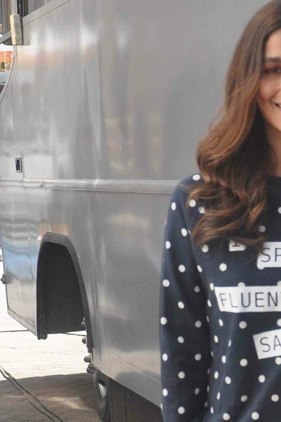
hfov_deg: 13.1
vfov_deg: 19.3
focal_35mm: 103
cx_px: 260
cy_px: 408
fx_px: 1214
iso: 640
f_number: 4
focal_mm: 25
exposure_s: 1/1600
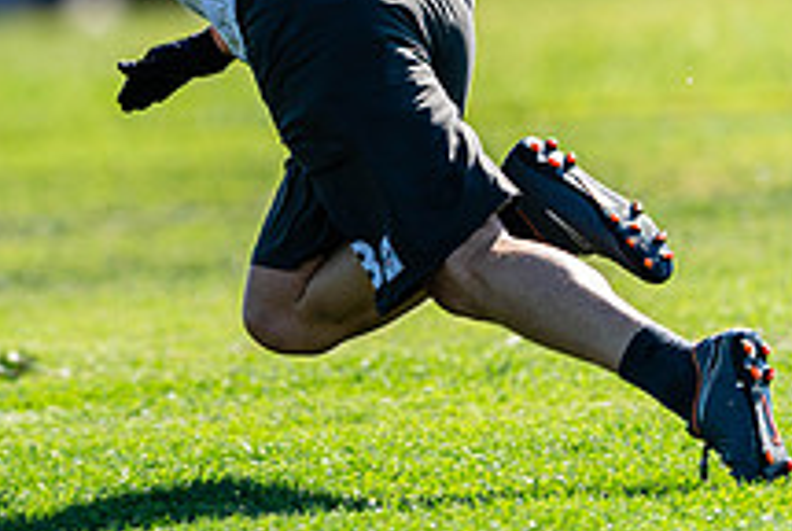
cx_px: -63
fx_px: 23748
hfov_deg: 1.9
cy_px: 68
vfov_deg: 1.3
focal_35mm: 1078
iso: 100
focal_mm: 400
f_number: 2.8
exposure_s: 1/1250
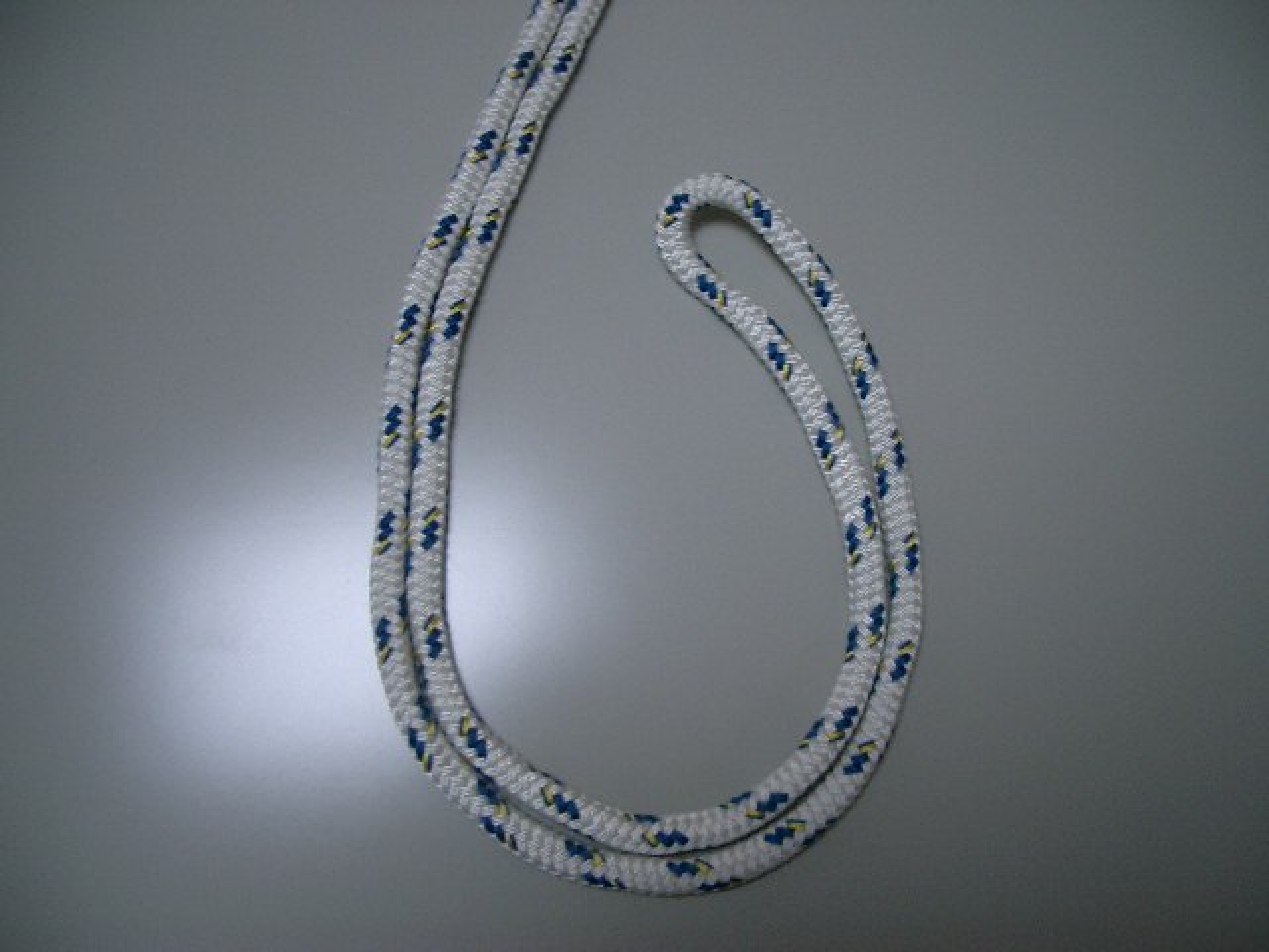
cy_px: 476
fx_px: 1283
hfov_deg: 52.6
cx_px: 634
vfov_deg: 40.7
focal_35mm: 35
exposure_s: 1/50
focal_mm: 5.8
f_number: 2.6
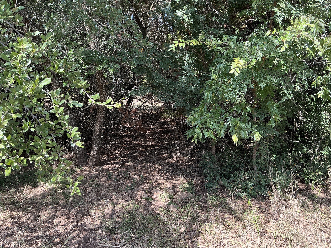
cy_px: 124
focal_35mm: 28
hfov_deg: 63.4
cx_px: 166
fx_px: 268
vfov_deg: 49.7
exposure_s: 1/172
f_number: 1.8
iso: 25
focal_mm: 3
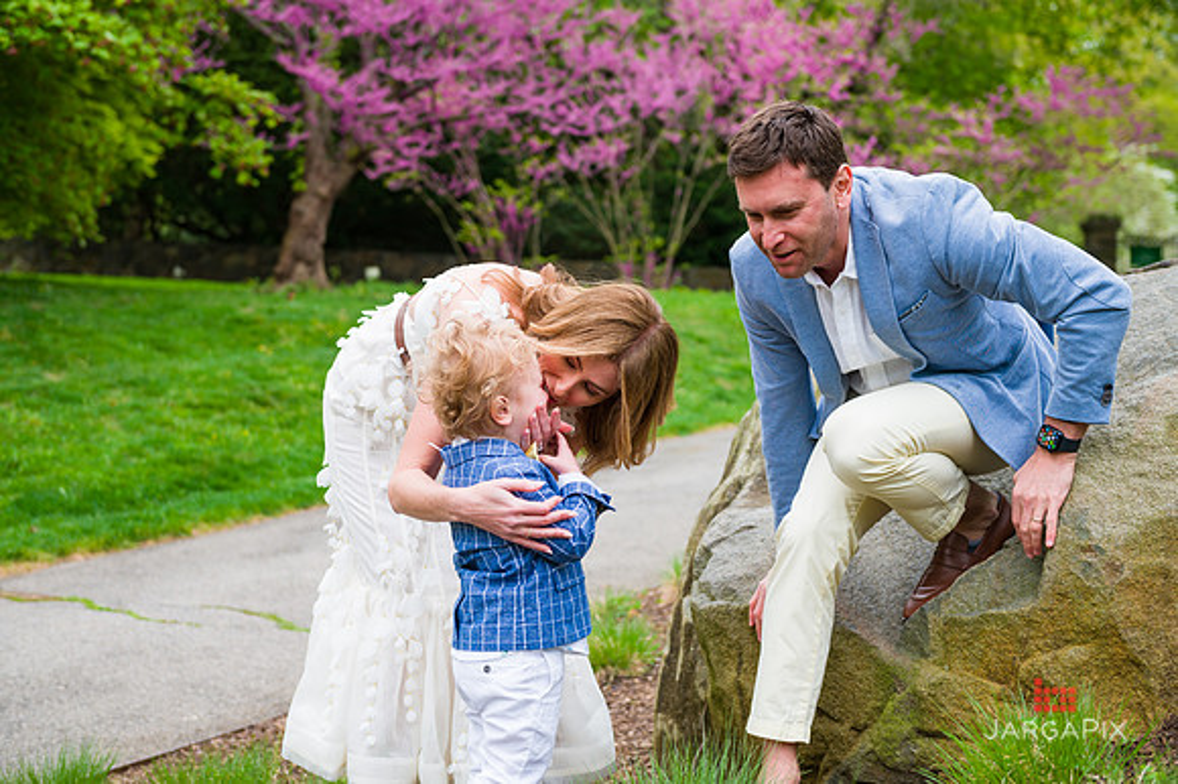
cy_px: 392
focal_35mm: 55
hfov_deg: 36.3
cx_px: 589
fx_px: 1799
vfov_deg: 24.6
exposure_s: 1/400
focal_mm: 55
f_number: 4.5
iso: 200
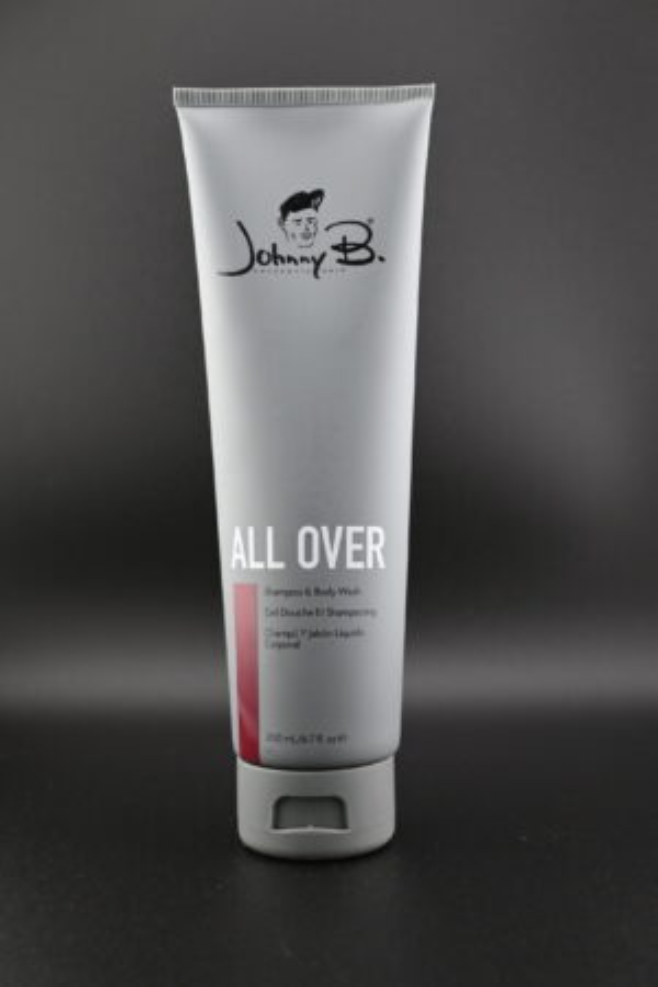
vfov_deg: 49.6
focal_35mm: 39
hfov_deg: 34.2
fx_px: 1069
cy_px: 494
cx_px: 329
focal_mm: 26
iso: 450
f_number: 4.5
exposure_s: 1/125
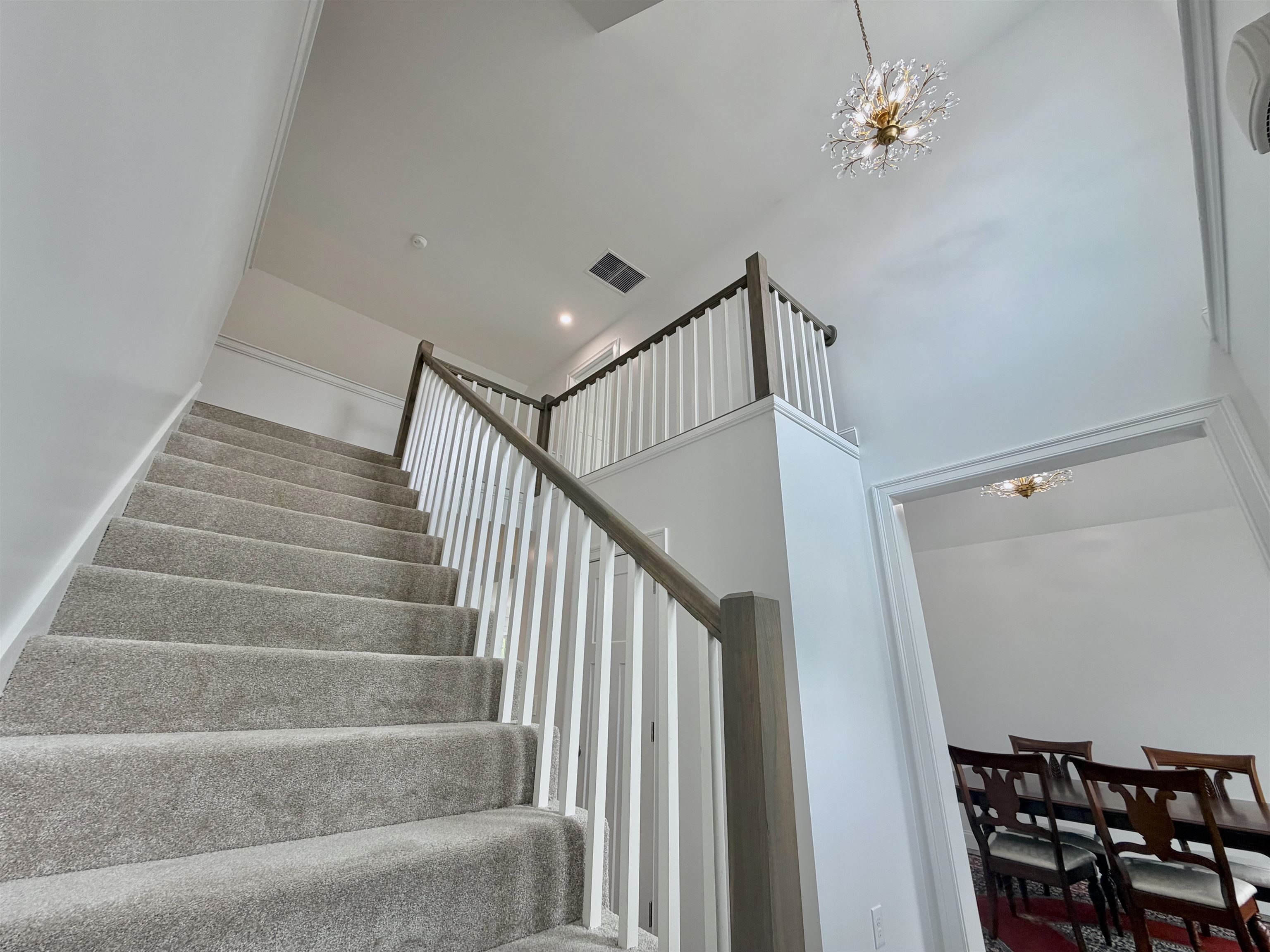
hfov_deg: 102.1
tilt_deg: +22.4
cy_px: 476
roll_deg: -0.9
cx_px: 635
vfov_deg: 85.7
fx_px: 514
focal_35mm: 14
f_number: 2.2
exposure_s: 1/120
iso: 80
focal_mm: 2.22
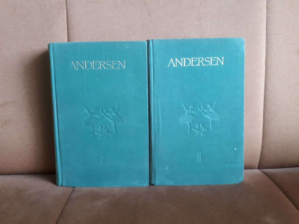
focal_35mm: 27
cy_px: 112
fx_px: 233
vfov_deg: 51.4
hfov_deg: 65.3
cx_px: 150
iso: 320
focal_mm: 3.6
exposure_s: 1/17
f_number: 1.9
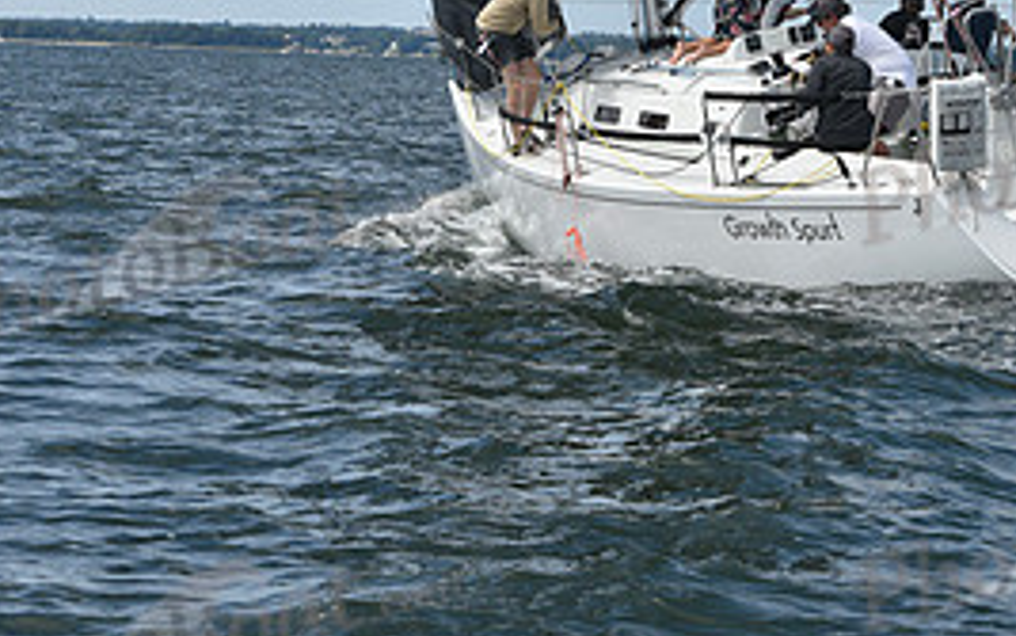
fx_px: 4293
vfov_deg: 8.4
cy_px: 2
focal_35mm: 155
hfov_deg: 13.5
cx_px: 662
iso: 320
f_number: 10
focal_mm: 70
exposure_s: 1/1000
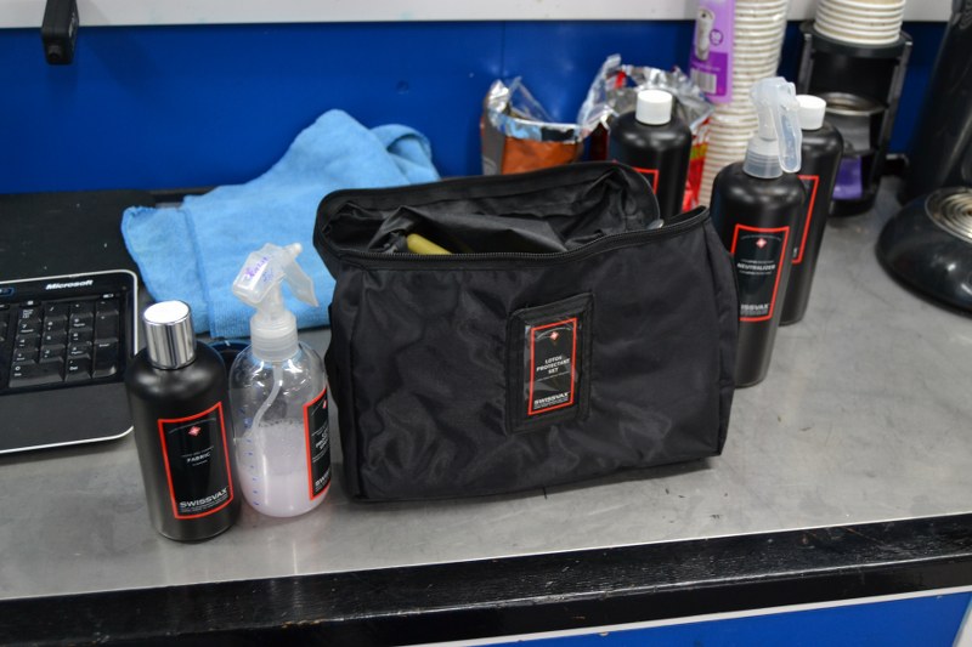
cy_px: 324
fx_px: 1053
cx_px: 486
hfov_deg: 49.6
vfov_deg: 34.2
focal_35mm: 39
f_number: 4
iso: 800
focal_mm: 26
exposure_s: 1/60
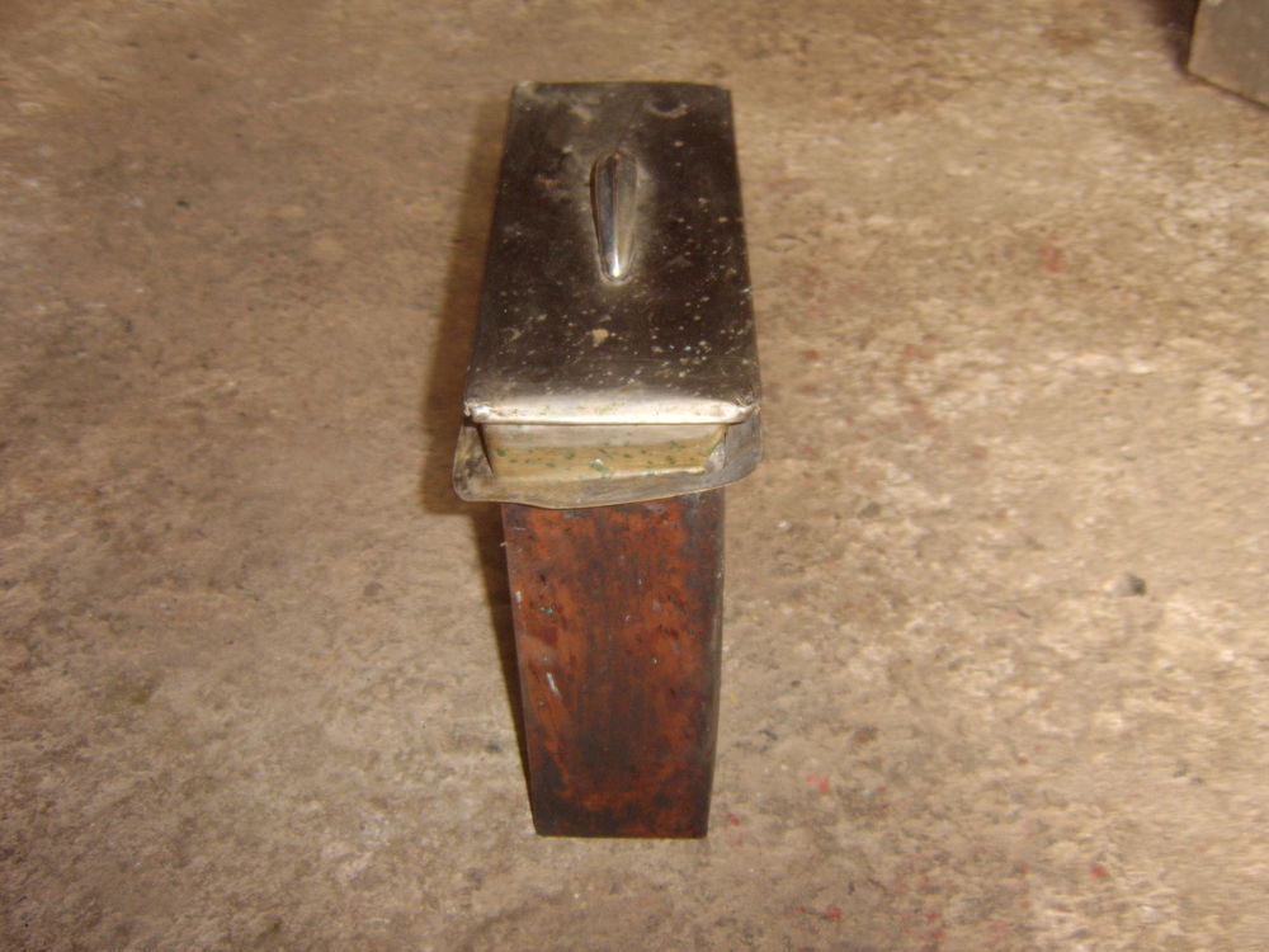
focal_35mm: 31
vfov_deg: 45.4
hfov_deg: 58.4
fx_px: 1136
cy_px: 476
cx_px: 634
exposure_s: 1/30
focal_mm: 8.13
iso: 141
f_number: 2.7
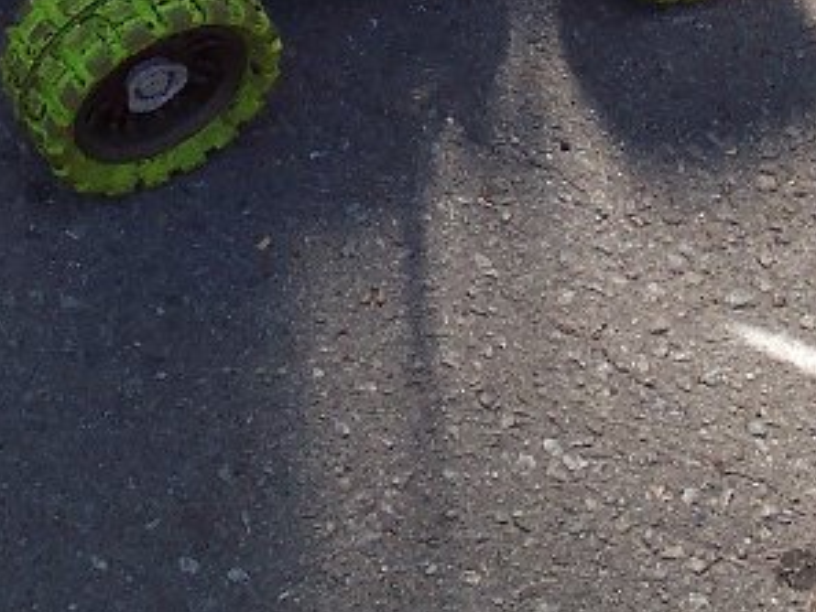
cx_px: 271
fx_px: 3679
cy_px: -159
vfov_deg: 9.4
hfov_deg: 12.6
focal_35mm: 156
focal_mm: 8.6
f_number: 3.4
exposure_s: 1/250
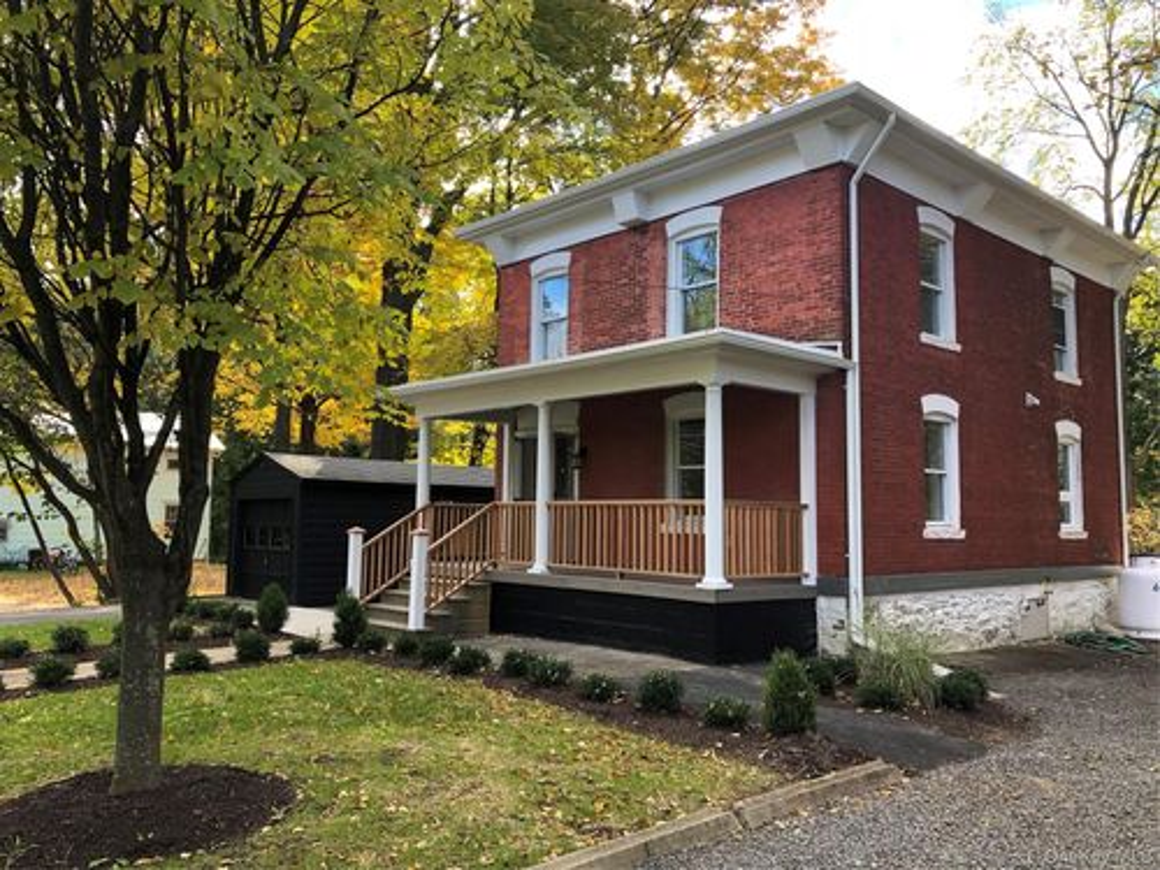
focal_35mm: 28
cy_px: 435
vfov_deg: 49.7
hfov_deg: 63.4
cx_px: 580
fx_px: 938
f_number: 1.8
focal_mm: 4
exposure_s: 1/129
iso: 20
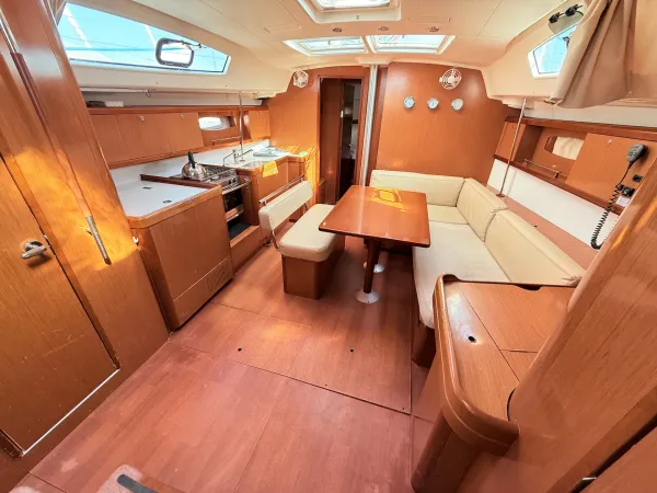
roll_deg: -0.6
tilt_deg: -27.4
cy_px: 246
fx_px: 266
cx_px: 328
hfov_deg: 102.1
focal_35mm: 14
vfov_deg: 85.7
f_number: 2.2
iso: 160
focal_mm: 2.22
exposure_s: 1/99
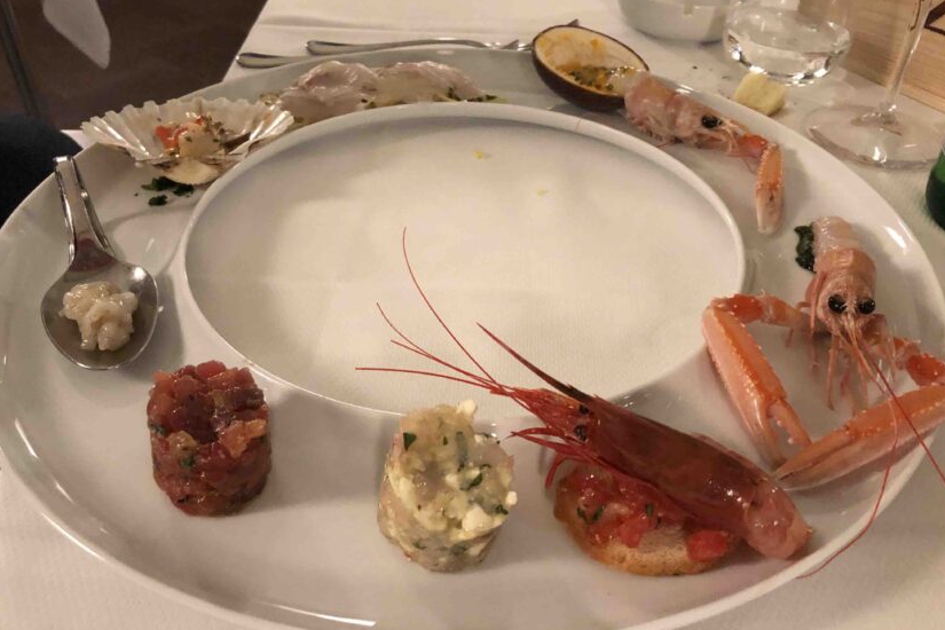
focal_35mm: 30
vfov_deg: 43.5
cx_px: 474
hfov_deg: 61.9
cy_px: 270
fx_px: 787
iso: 100
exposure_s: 1/6
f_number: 1.8
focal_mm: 3.99
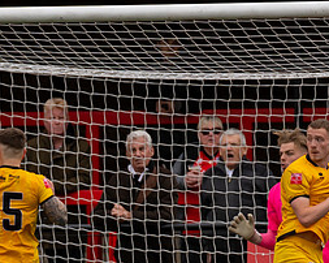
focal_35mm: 1361
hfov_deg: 1.4
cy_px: 349
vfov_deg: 1.1
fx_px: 13242
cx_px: -66
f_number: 4
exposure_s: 1/1600
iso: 400
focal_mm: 270
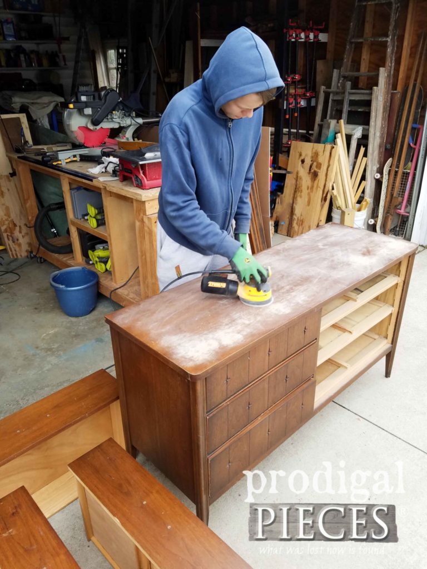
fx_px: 428
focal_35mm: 26
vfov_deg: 67.3
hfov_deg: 53.1
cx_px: 214
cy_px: 284
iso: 64
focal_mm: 4.2
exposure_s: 1/120
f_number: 1.7
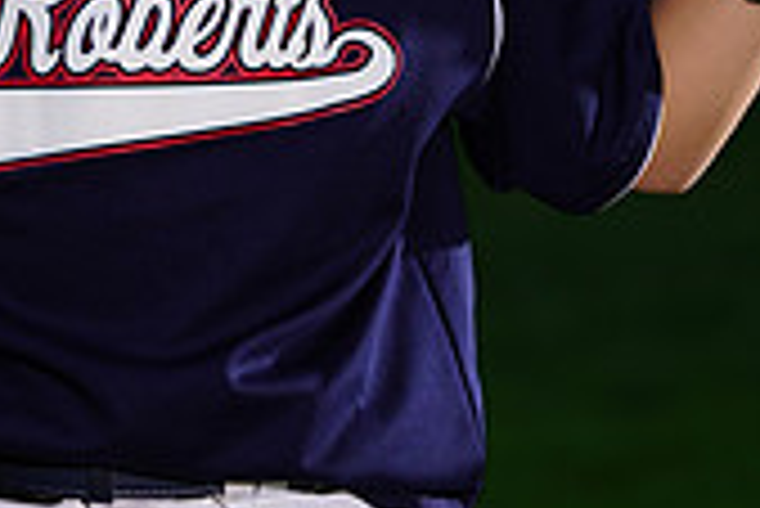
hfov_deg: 3.4
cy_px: -267
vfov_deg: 2.2
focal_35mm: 614
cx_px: -72
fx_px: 12973
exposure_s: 1/160
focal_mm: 179
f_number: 7.1
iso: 200
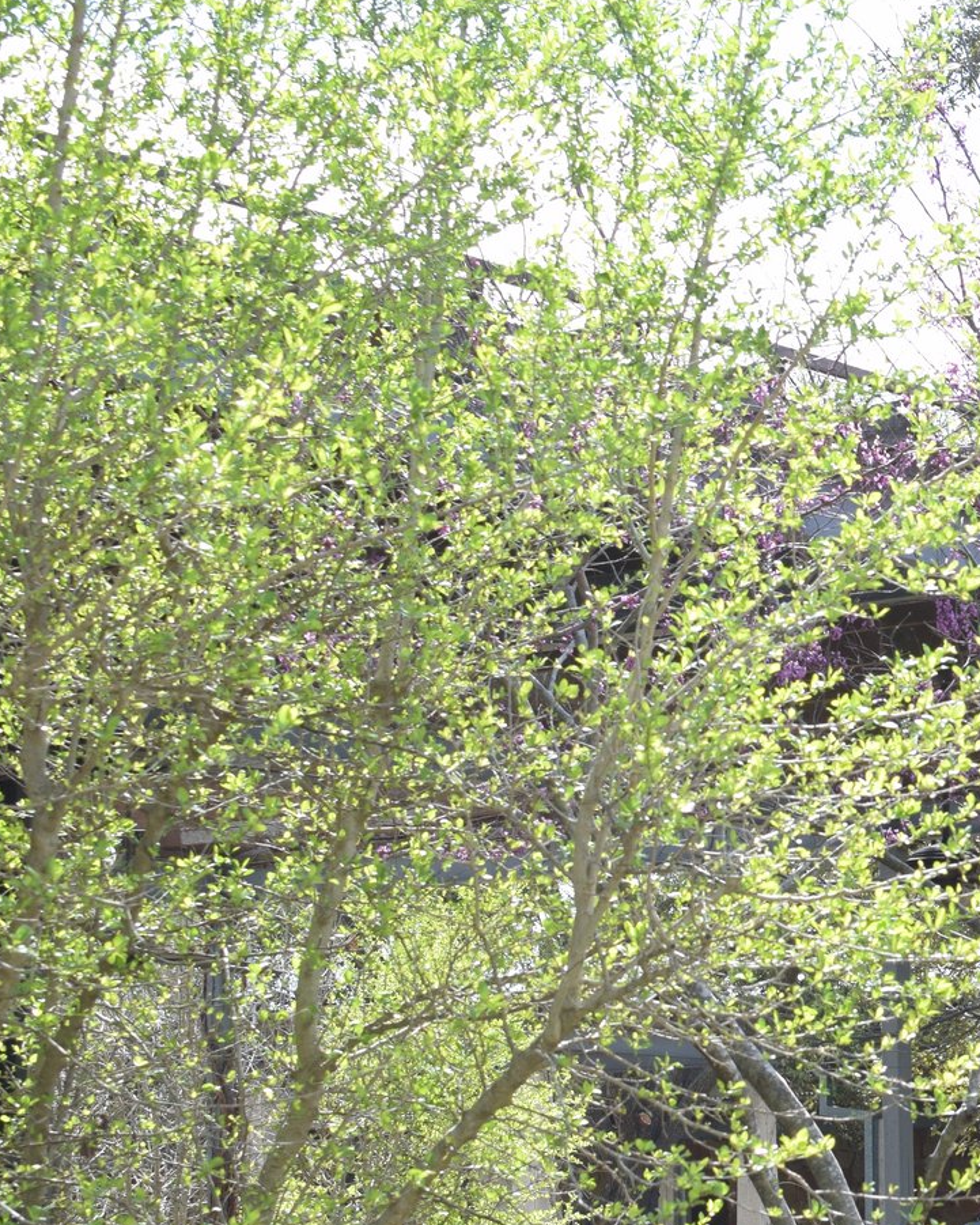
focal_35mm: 118
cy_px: 918
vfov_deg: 16.2
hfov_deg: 12.7
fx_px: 4282
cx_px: 1193
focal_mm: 35
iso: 220
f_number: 8
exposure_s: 1/250
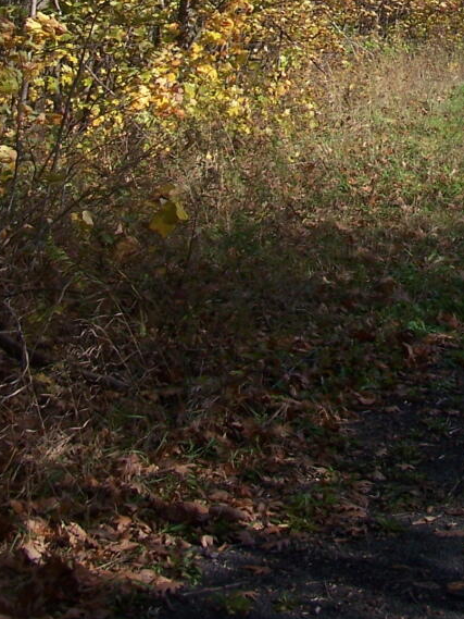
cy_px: -73
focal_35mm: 96
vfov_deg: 19.5
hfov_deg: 15.0
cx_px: 514
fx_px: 1715
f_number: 4
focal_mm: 6.7
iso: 80
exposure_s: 1/640
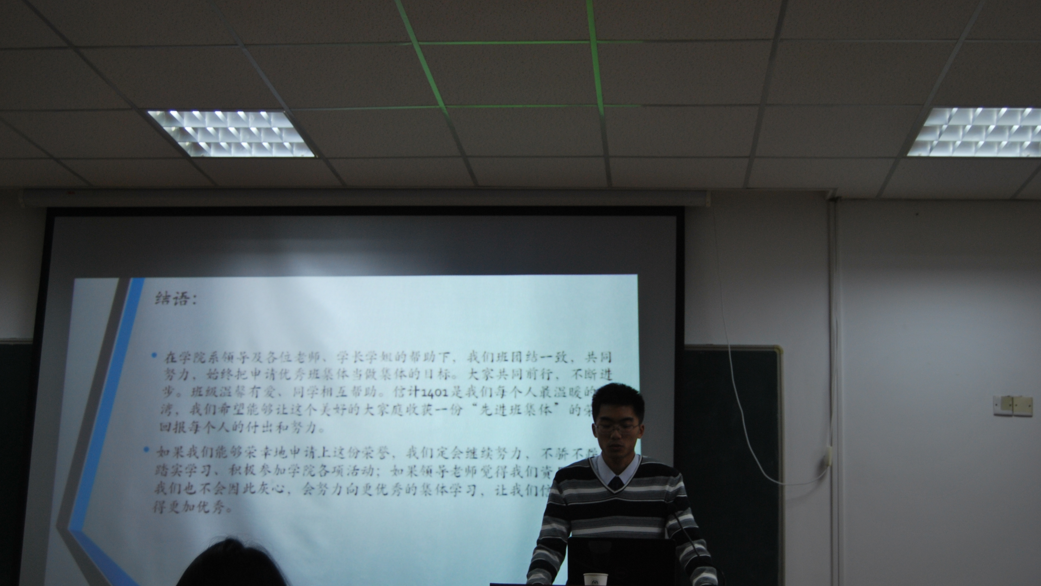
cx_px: 520
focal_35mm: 50
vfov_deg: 24.2
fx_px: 1367
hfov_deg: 41.7
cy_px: 339
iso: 200
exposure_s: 1/40
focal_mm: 31
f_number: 4.5
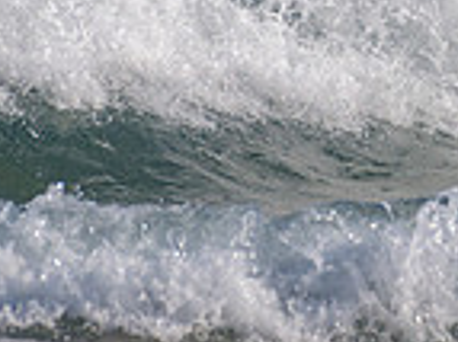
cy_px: -191
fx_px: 31688
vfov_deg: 0.6
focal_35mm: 2397
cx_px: 437
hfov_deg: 0.8
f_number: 5.6
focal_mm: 500
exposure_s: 1/2000
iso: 125
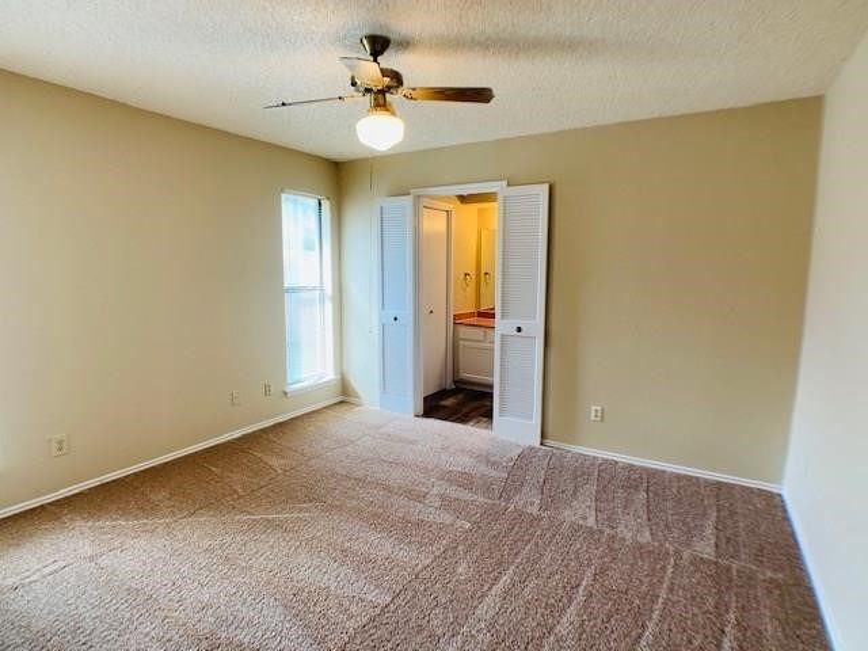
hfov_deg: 67.3
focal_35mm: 26
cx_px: 434
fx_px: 652
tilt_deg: -6.9
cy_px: 326
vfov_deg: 53.1
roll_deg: -0.5
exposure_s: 1/60
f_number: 1.8
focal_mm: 4.25
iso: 64
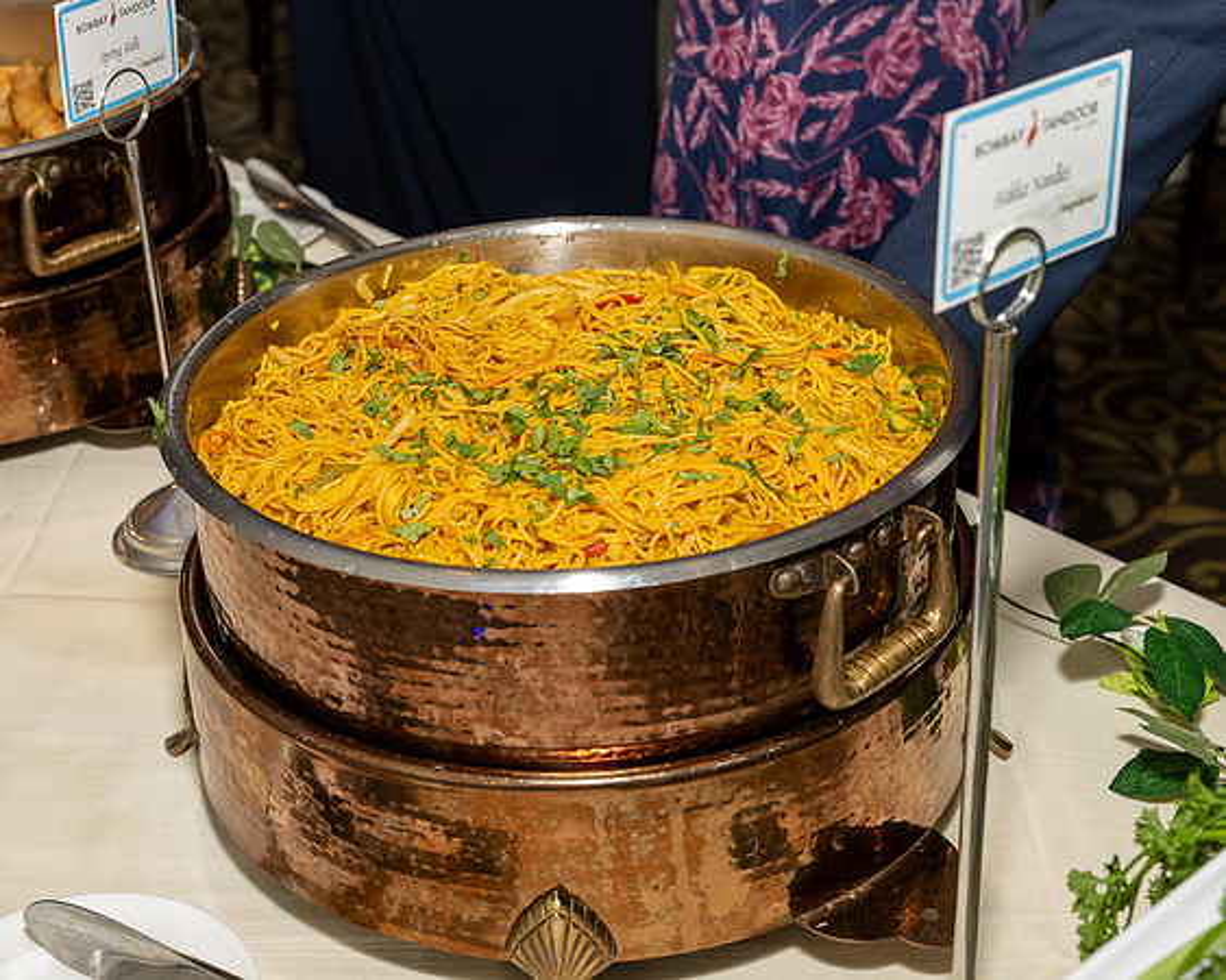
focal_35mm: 56
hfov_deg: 33.8
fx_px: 2020
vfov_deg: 27.3
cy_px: 453
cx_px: 566
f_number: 7.1
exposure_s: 1/250
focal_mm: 46
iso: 640
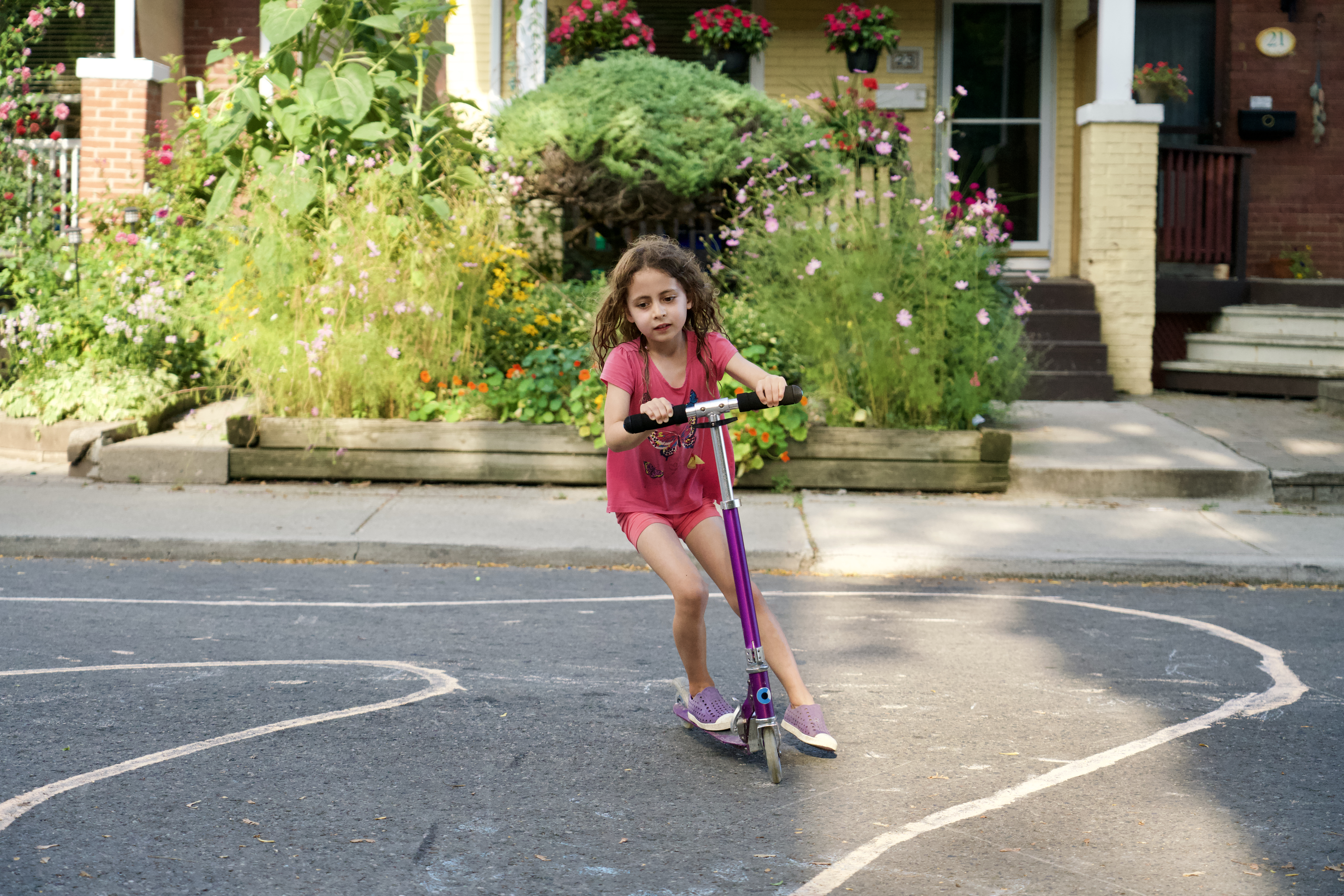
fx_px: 2352
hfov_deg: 31.9
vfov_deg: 21.6
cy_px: 448
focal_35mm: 63
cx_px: 672
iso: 3200
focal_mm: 63
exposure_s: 1/2000
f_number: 4
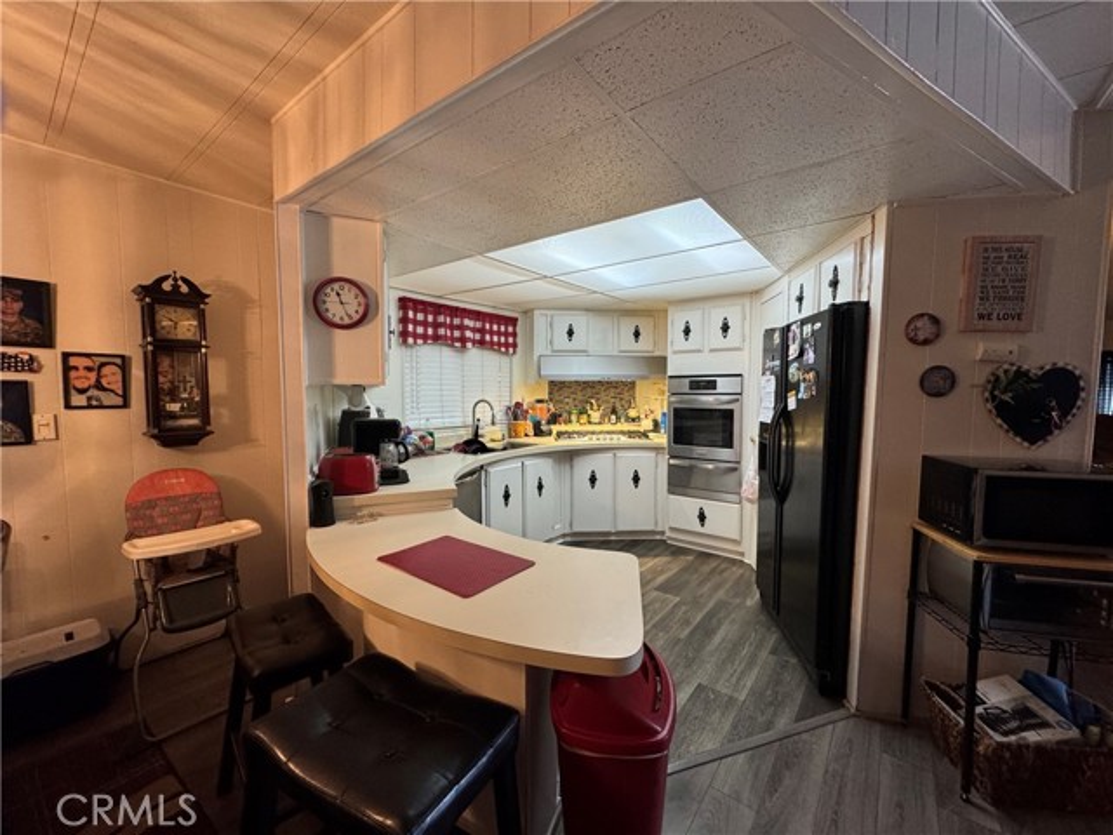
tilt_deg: -4.1
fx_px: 450
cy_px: 418
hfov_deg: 102.1
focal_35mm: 14
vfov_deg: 85.7
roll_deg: +0.0
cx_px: 556
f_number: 2.2
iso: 250
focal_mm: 2.22
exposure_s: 1/60
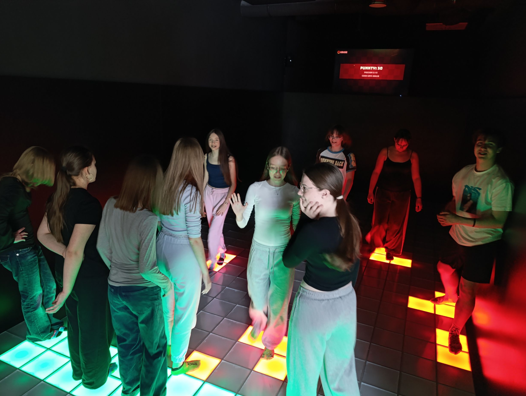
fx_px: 365
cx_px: 256
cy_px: 206
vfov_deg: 56.9
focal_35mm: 24
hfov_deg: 71.5
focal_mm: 6.14
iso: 1000
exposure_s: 1/33.3
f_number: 1.6
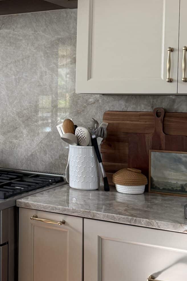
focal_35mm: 65
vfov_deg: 30.9
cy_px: 109
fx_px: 507
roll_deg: +0.3
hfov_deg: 19.9
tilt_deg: -0.6
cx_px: -23
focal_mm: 6.76
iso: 200
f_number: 1.78
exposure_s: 1/60
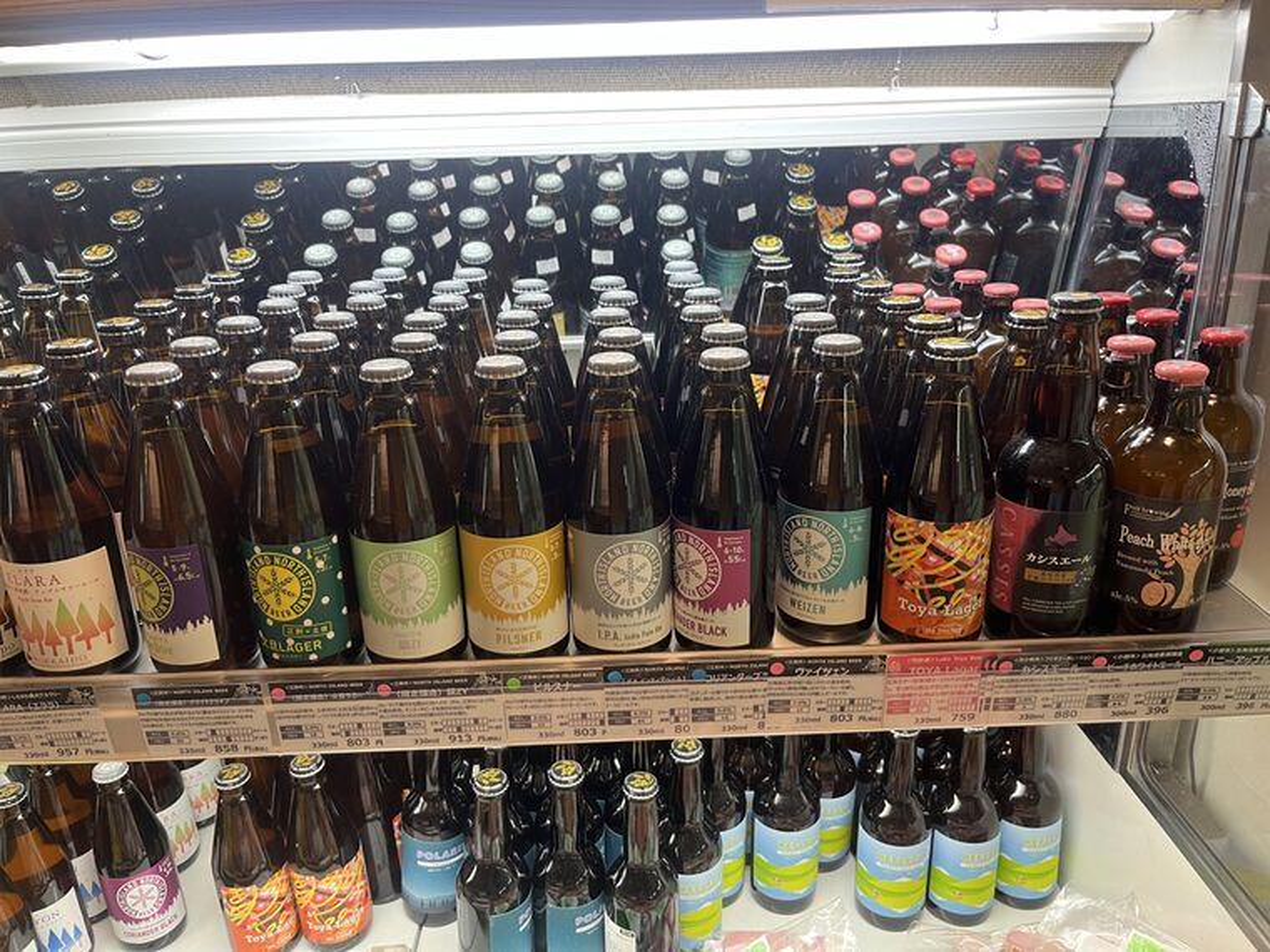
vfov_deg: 53.1
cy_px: 476
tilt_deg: -21.0
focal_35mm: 26
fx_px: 954
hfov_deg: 67.3
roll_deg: +0.8
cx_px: 635
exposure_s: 1/50
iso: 80
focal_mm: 5.1
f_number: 1.6
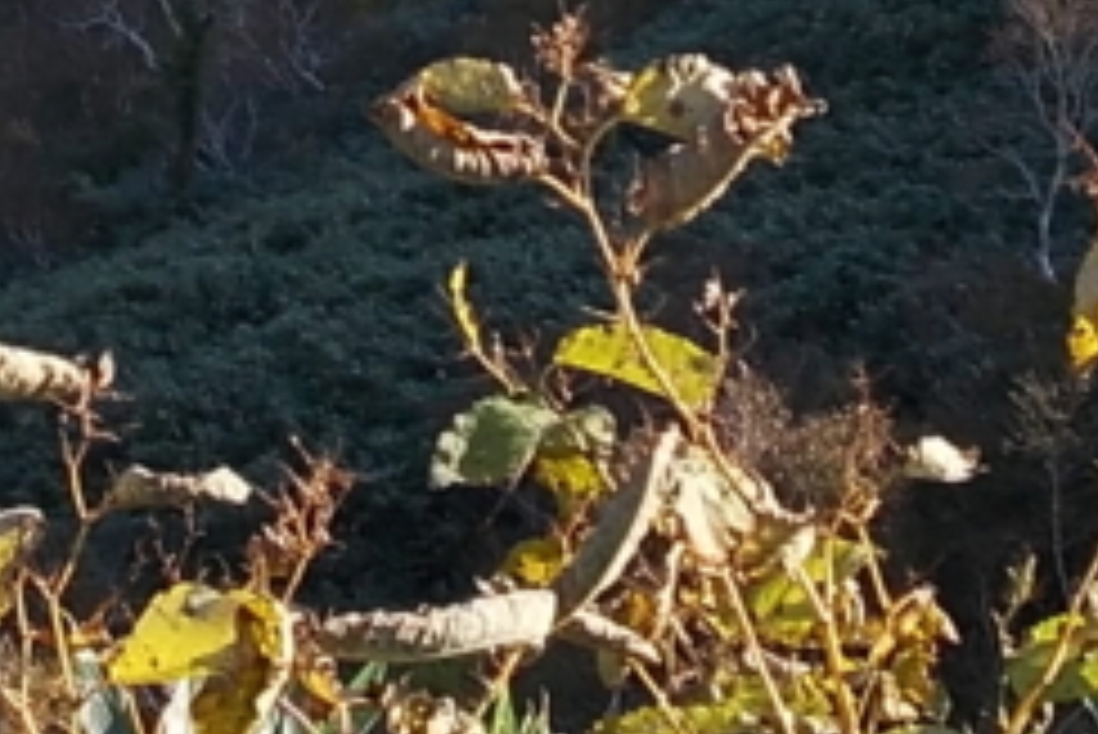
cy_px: -423
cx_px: 342
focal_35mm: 174
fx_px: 5310
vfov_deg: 7.7
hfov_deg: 11.8
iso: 80
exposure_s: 1/250
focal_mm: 7.2
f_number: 3.6
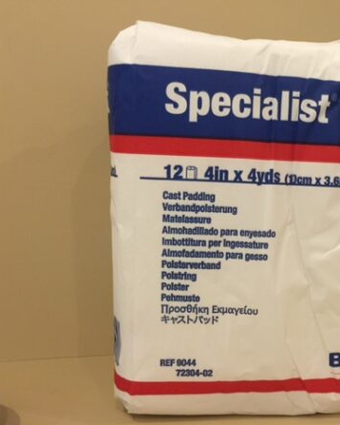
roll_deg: -2.5
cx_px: 272
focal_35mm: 38
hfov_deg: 37.8
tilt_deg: -3.9
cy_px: 213
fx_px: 478
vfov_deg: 47.9
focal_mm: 4.15
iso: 100
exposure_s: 1/15
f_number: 2.2
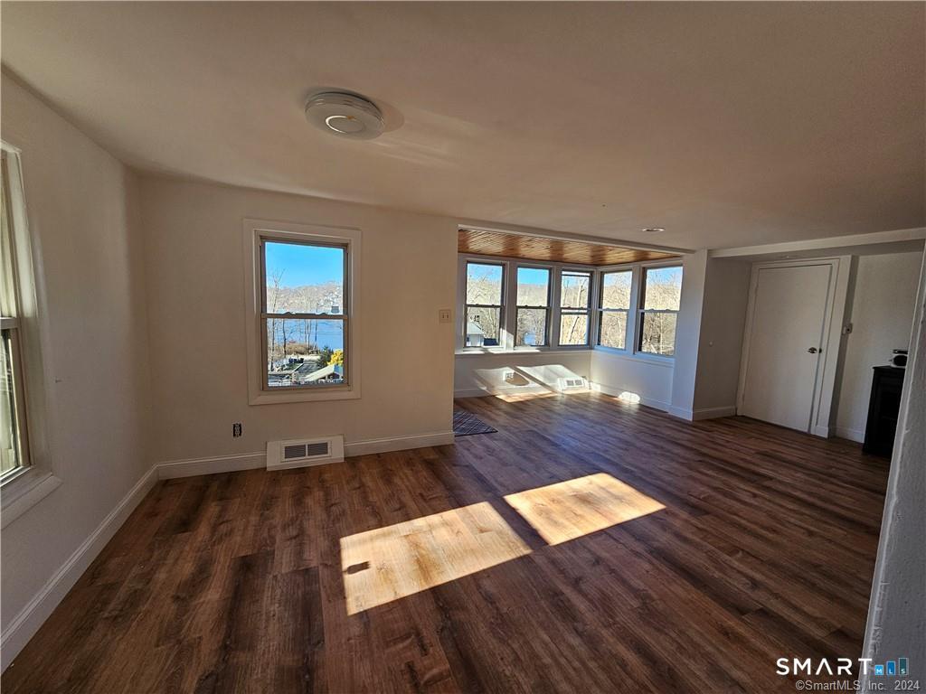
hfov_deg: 106.2
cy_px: 347
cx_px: 463
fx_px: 348
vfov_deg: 89.9
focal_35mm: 13
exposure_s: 1/144
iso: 50
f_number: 2.2
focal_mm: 2.2
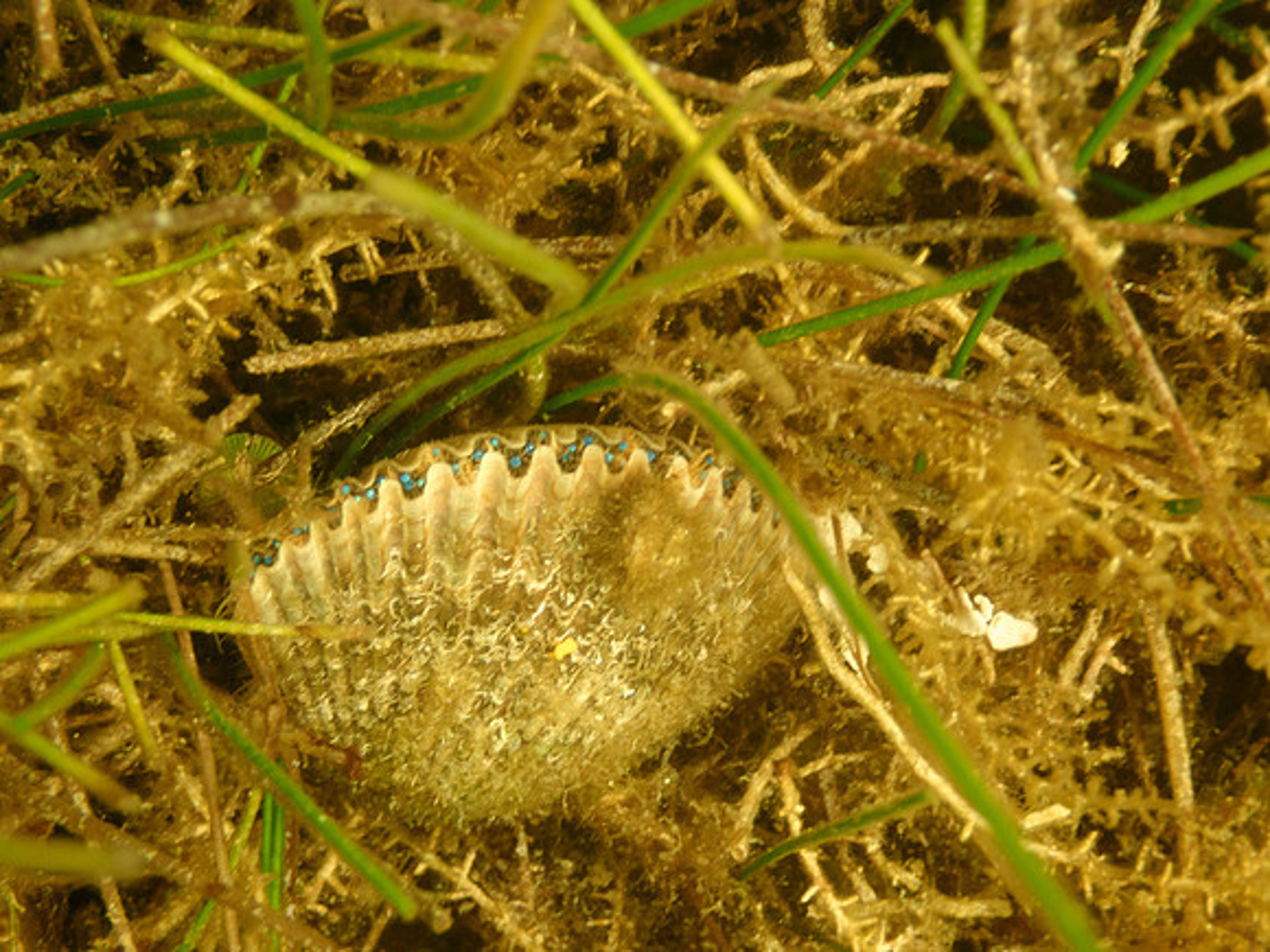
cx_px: 635
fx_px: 2275
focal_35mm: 62
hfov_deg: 31.2
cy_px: 476
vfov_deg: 23.7
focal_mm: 11.09
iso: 200
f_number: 3.6
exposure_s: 1/100
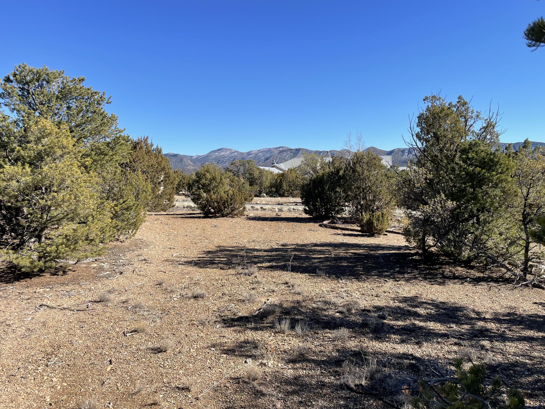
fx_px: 425
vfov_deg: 51.3
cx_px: 273
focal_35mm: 27
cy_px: 197
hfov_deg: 65.3
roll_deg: +0.8
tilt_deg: -2.6
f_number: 1.6
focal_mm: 4.2
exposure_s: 1/2506
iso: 32
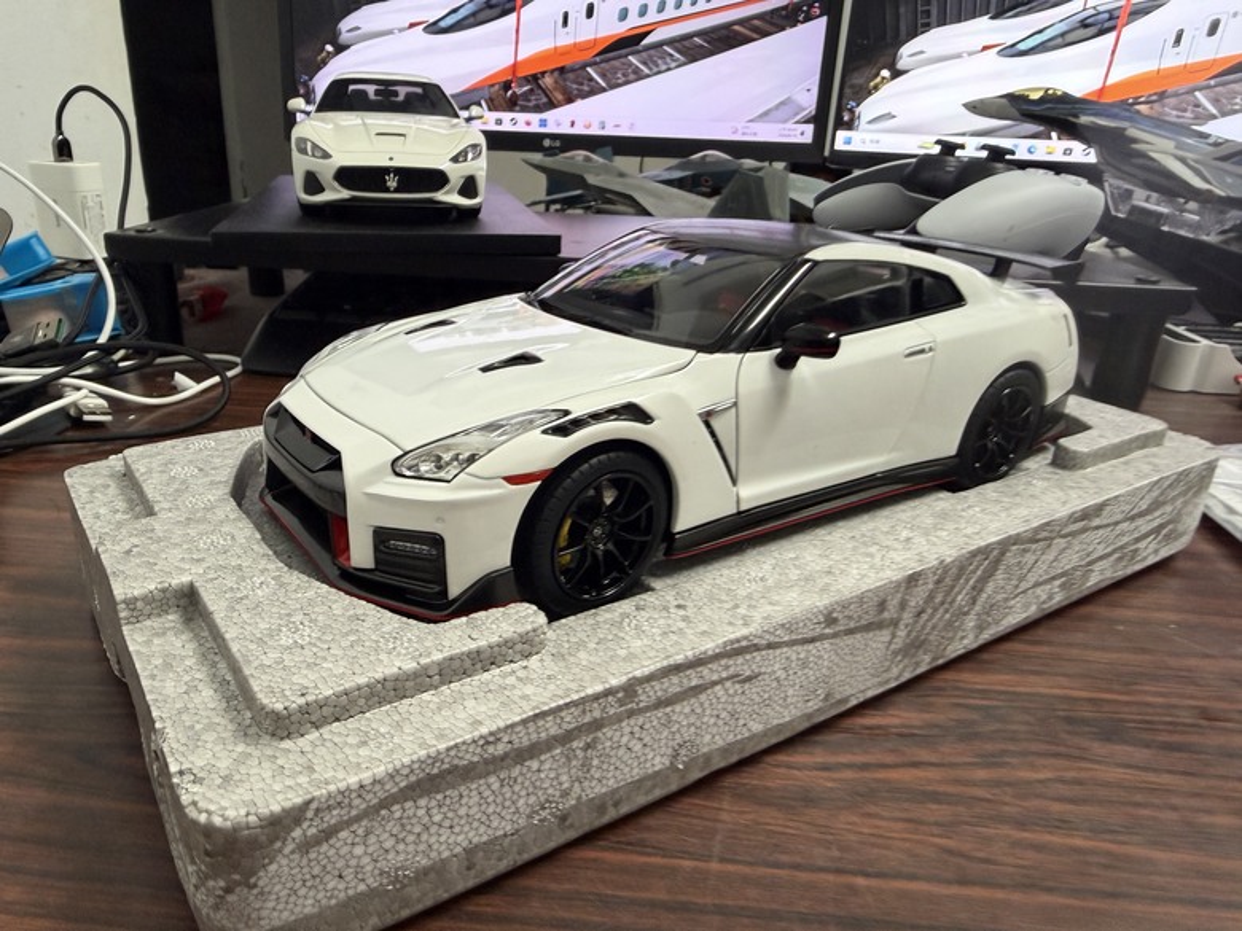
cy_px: 466
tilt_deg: -22.3
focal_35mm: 24
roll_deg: -1.0
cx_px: 621
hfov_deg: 71.6
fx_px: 861
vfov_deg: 56.8
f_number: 2.2
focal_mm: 2.22
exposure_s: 1/60
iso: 250
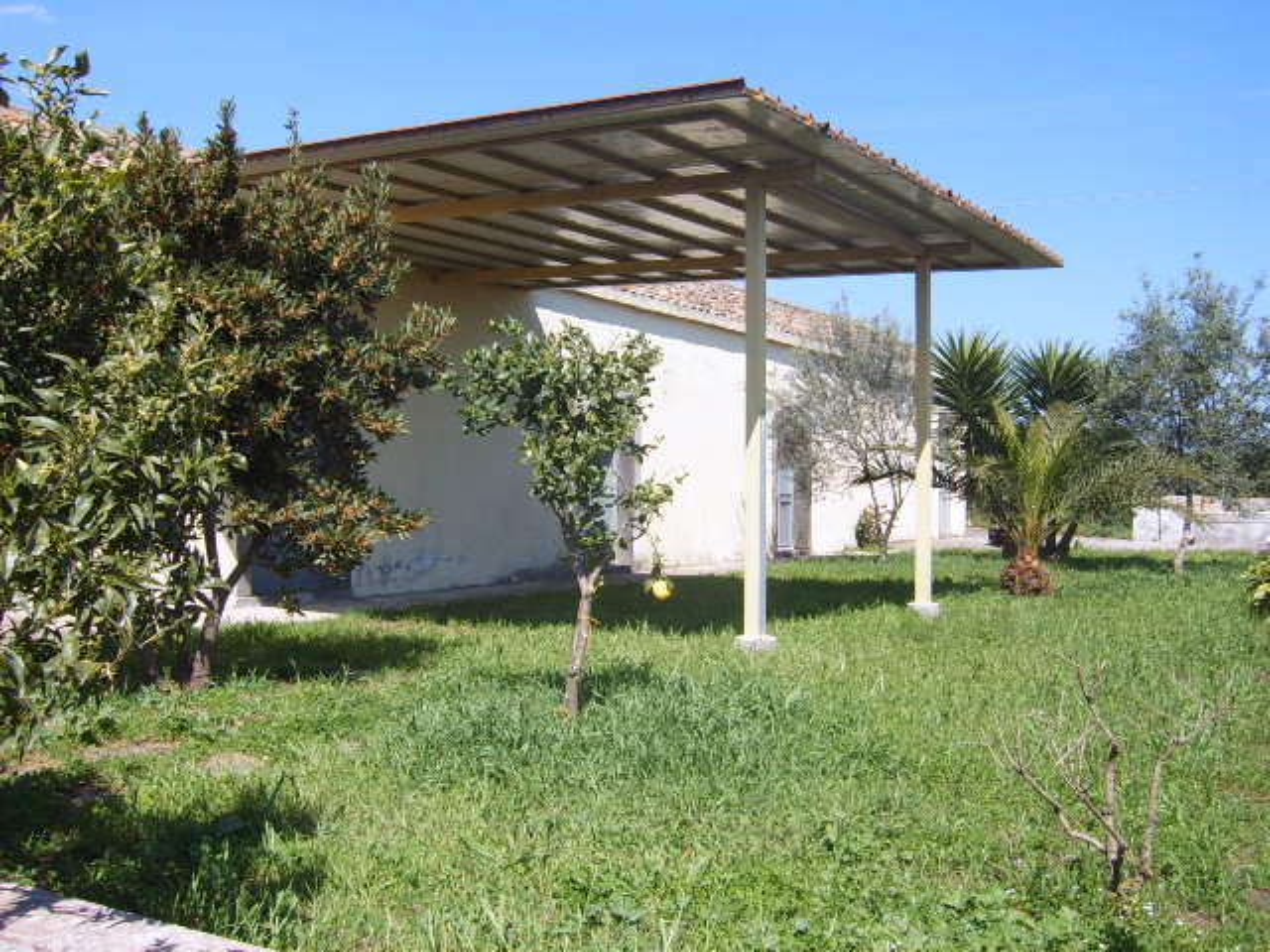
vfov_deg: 40.7
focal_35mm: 35
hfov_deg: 52.6
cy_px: 476
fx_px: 1284
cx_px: 635
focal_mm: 5.8
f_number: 5.8
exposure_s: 1/350
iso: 50
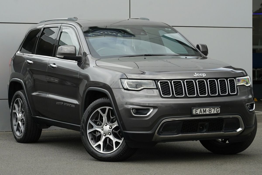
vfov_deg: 13.0
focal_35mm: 105
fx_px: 764
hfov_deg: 19.5
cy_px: 88
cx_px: 131
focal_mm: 105
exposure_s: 1/640
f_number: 7.1
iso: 1000
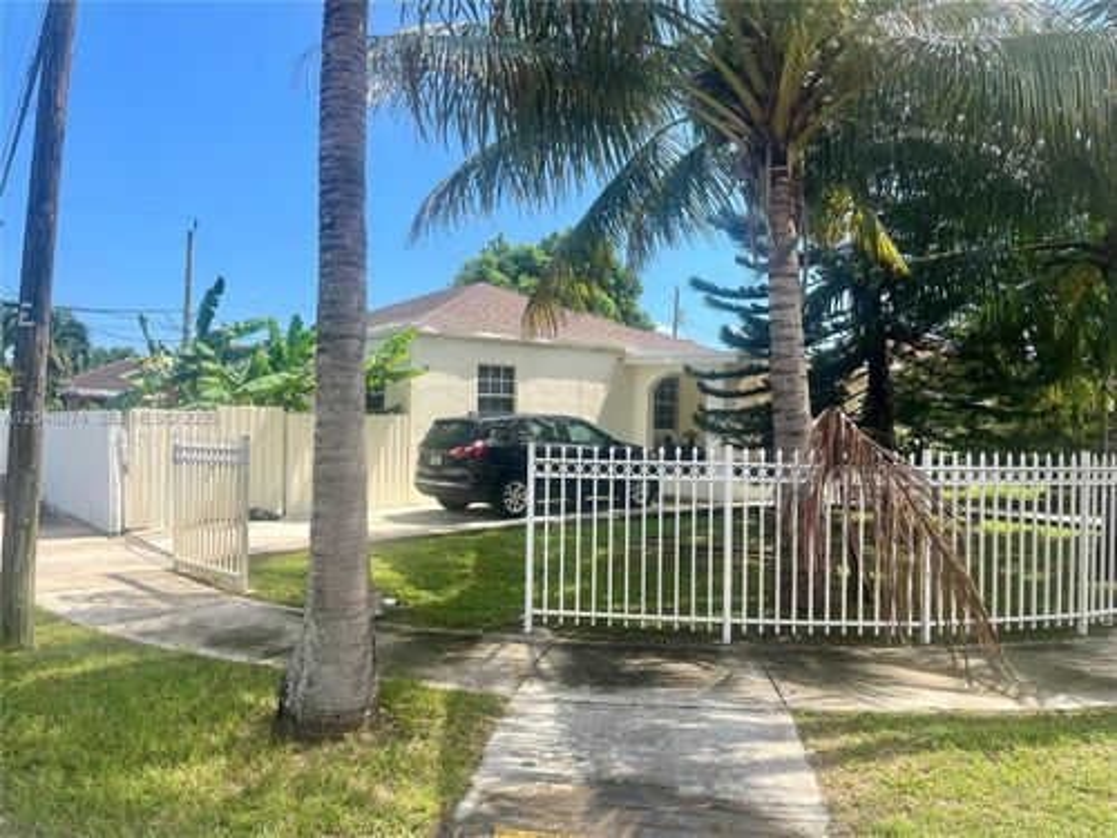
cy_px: 419
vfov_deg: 53.1
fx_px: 839
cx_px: 558
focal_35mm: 26
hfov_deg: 67.3
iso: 50
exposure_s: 1/2688
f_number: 1.6
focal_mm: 5.1
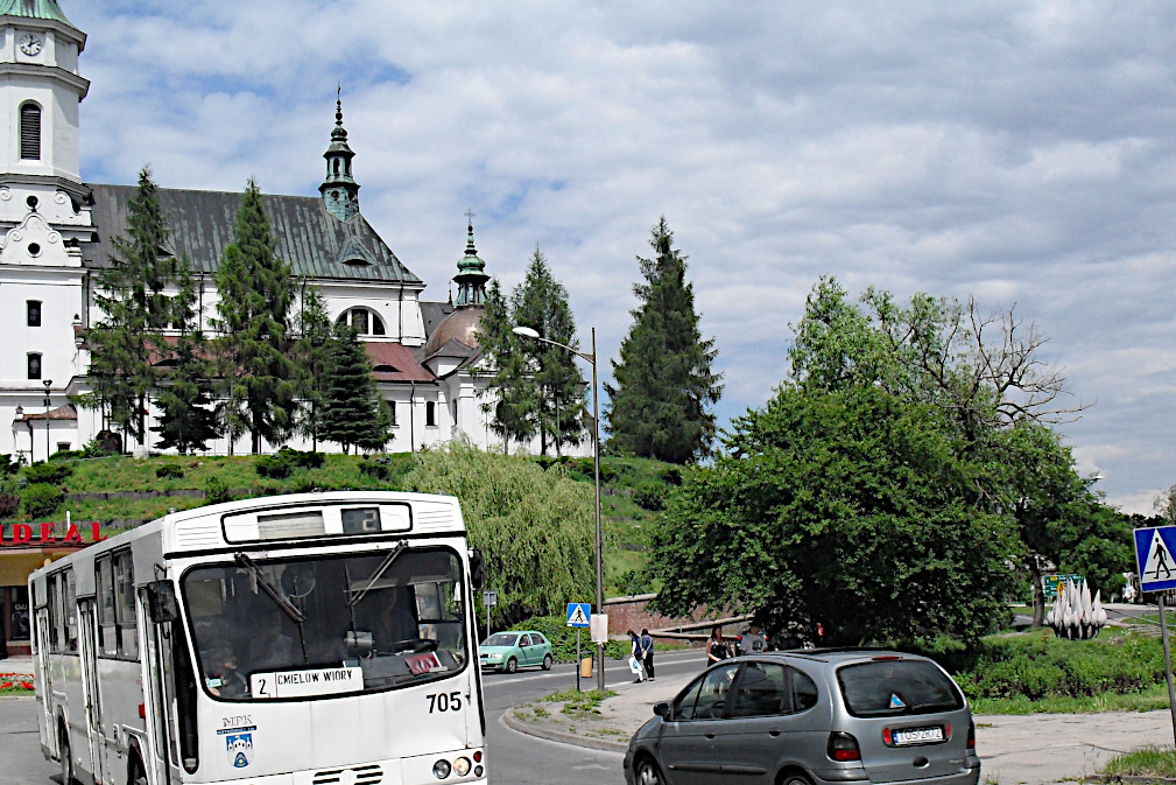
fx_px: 1535
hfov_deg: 41.7
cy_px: 519
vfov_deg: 28.5
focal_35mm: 47
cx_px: 696
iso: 80
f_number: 8.3
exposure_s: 1/350
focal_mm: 6.3
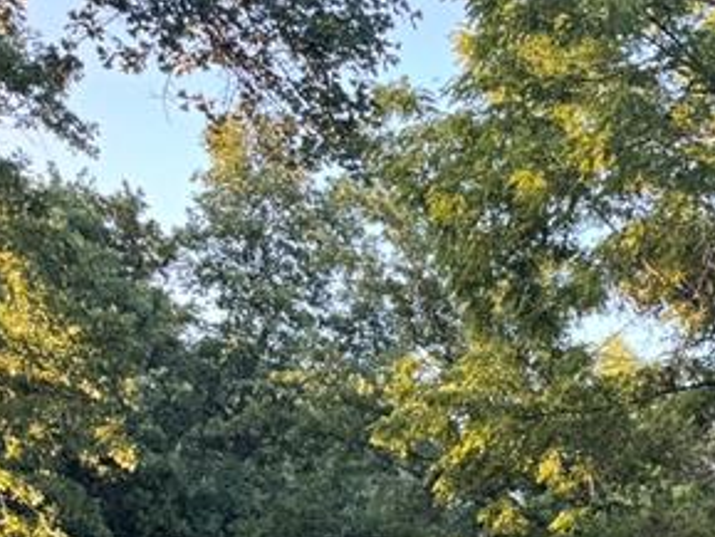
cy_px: 787
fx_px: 1756
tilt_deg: -2.0
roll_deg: +1.2
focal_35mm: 85
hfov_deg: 19.4
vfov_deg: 16.0
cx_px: 1136
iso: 80
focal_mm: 6.76
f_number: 1.78
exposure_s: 1/121
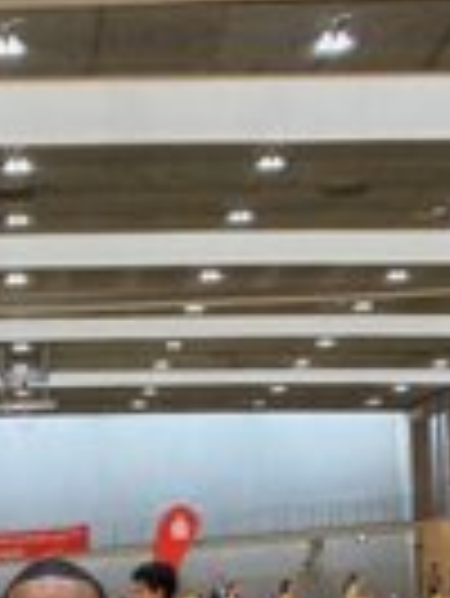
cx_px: 54
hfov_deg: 18.6
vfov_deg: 22.4
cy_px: 773
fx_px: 1350
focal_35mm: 78
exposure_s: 1/61
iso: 100
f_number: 1.8
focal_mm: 4.25
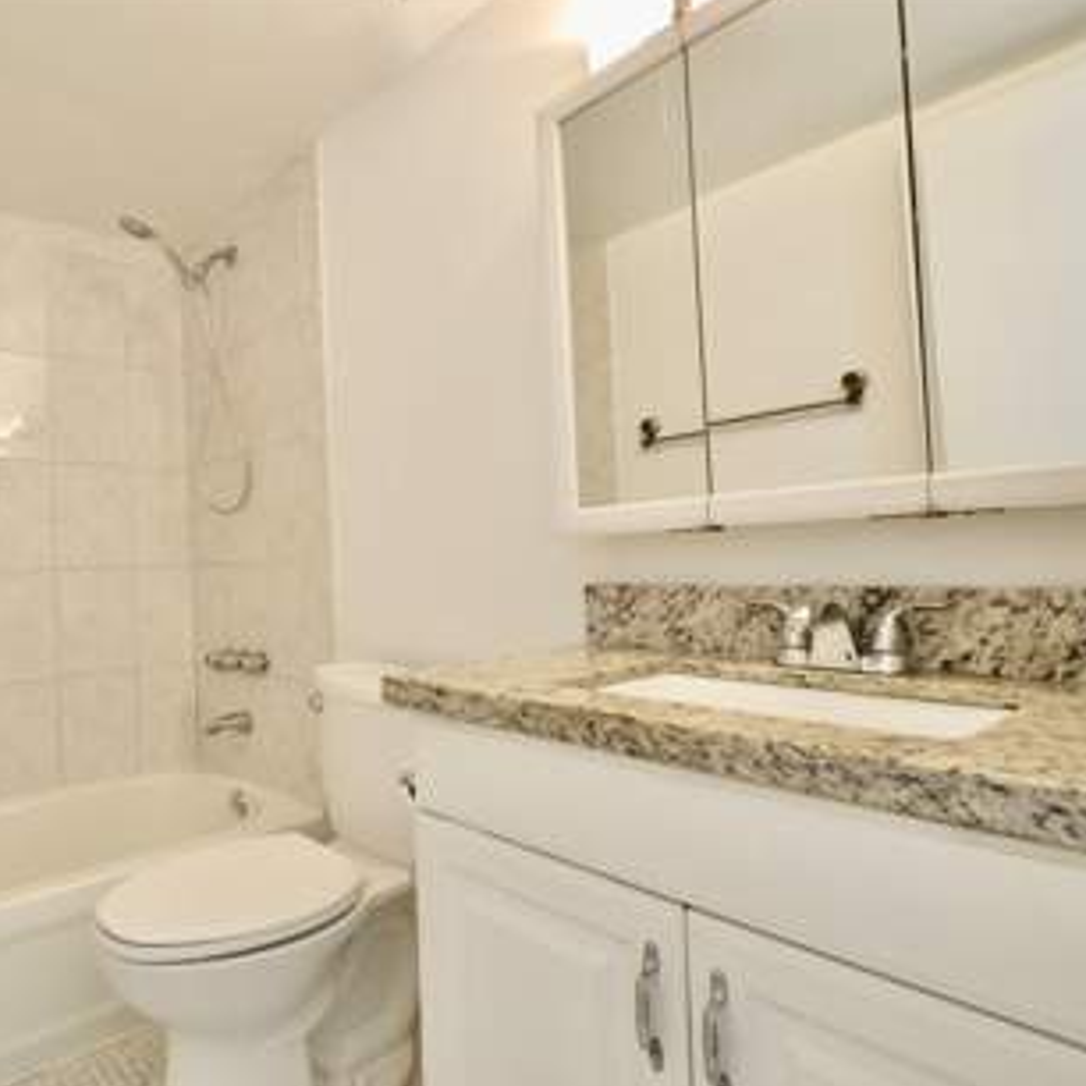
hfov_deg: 71.5
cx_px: 323
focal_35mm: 20
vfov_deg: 74.8
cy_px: 545
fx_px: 710
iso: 400
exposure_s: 1/60
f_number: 3.5
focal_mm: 10
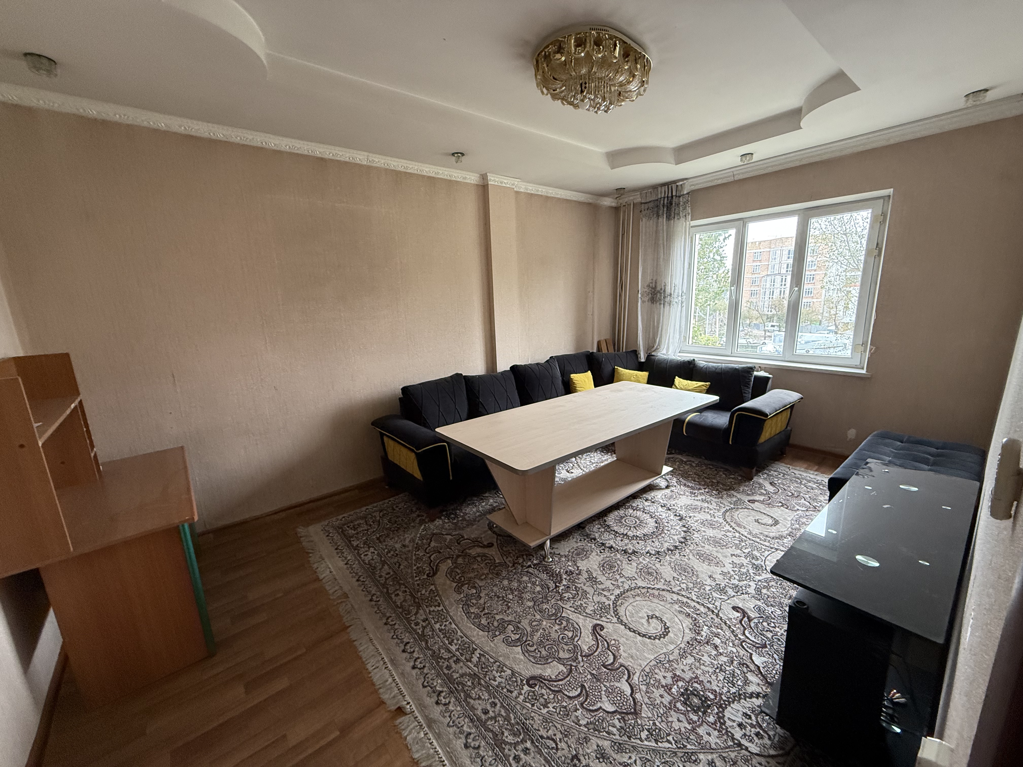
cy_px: 384
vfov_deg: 85.7
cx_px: 512
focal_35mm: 14
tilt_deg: -11.6
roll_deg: +1.6
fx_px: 414
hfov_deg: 102.1
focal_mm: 2.22
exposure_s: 1/99
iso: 320
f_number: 2.2
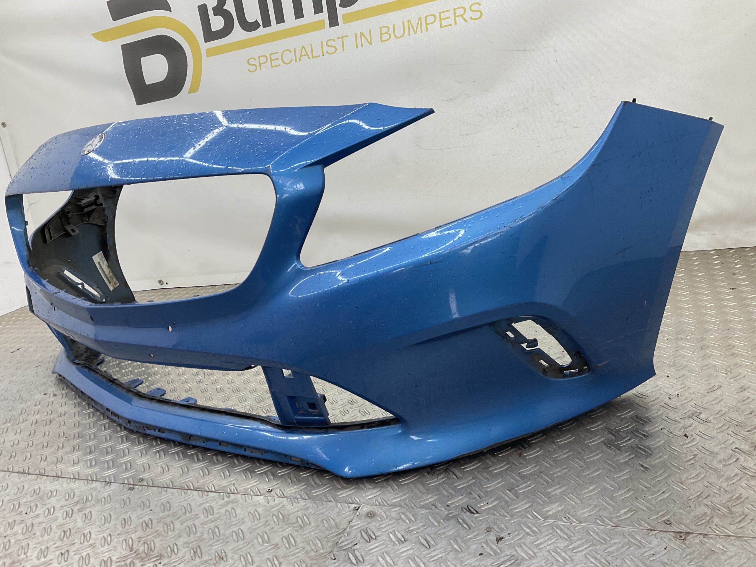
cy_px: 284
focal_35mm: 29
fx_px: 633
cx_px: 378
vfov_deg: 48.2
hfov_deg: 61.7
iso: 32
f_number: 1.8
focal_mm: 3
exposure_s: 1/120
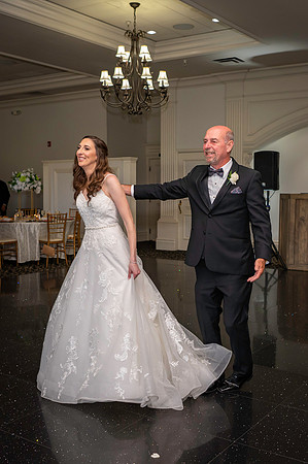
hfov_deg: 32.0
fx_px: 535
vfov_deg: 46.8
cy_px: 238
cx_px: 185
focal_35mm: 42
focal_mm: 24
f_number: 3.5
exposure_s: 1/125
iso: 800
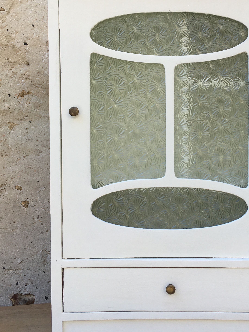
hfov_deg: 30.0
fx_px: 460
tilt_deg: -0.1
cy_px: 133
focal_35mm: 48
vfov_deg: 39.5
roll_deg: +0.9
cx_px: 166
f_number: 2.2
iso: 25
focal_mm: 4.15
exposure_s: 1/460
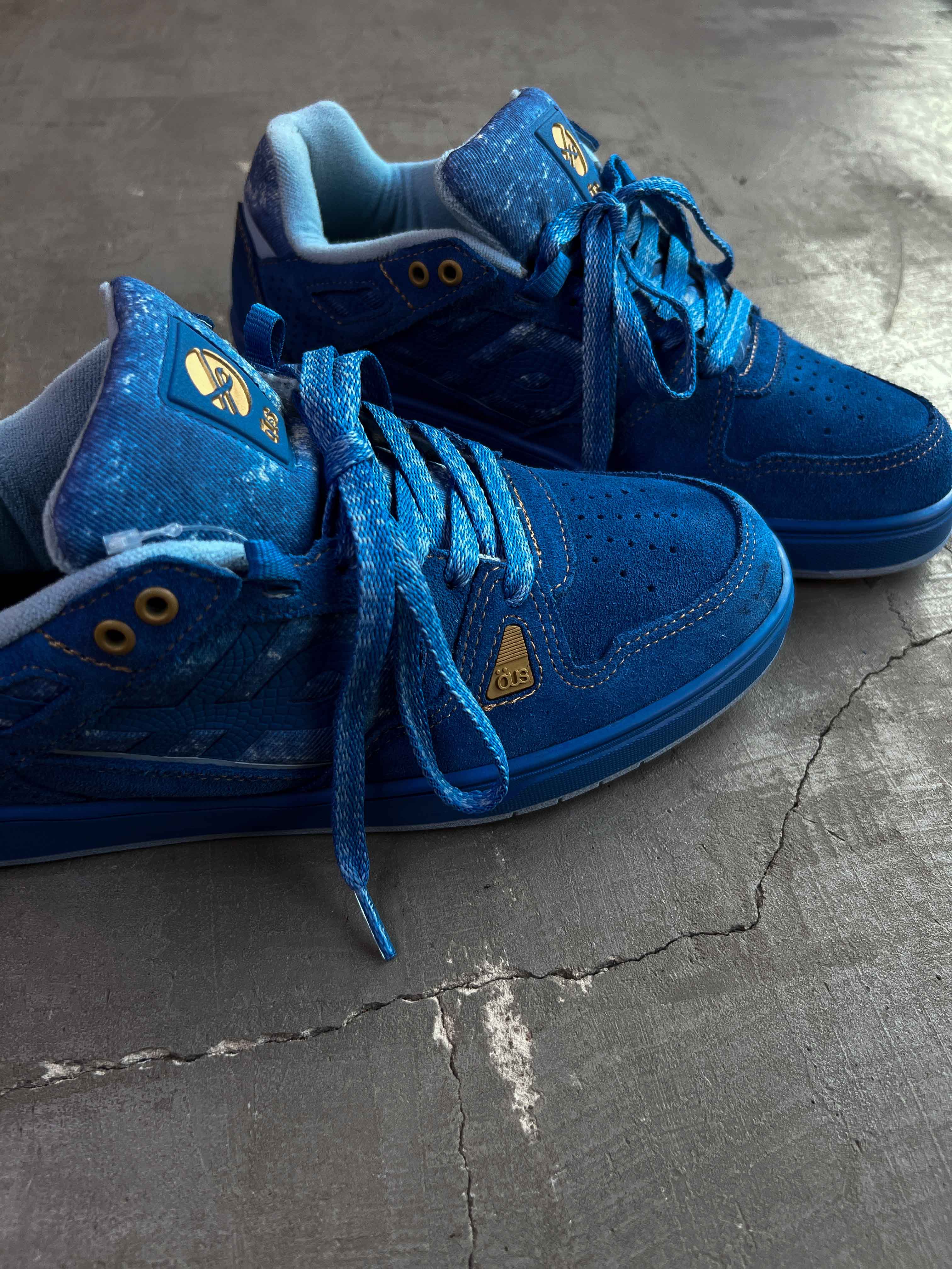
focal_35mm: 26
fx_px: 953
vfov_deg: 67.3
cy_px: 634
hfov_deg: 53.1
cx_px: 476
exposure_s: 1/120
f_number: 1.5
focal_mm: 5.7
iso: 100
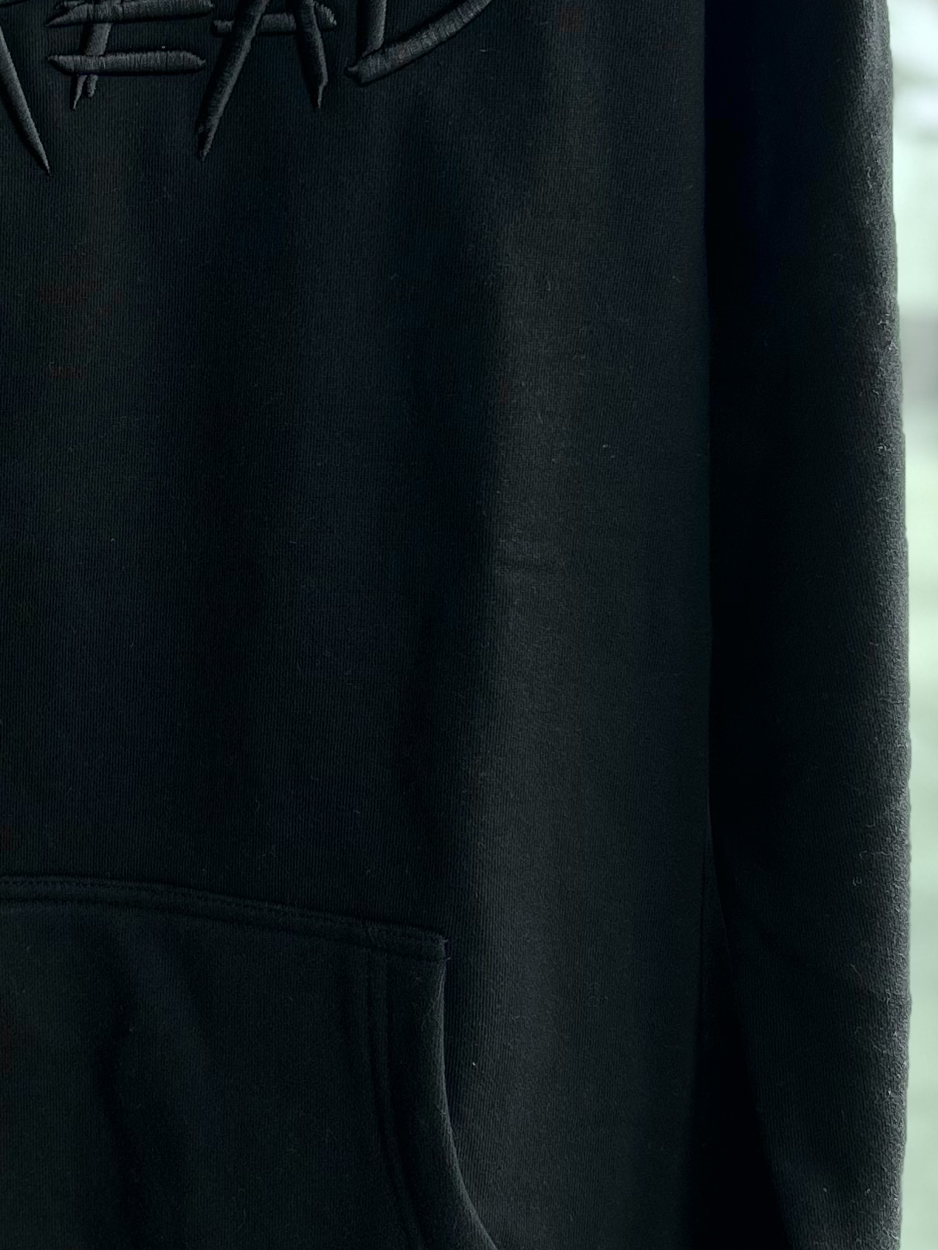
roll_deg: -1.0
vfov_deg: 29.6
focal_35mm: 65
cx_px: 31
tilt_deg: -9.4
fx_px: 2348
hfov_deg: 21.9
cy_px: 404
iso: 64
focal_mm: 5.7
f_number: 1.5
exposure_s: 1/151
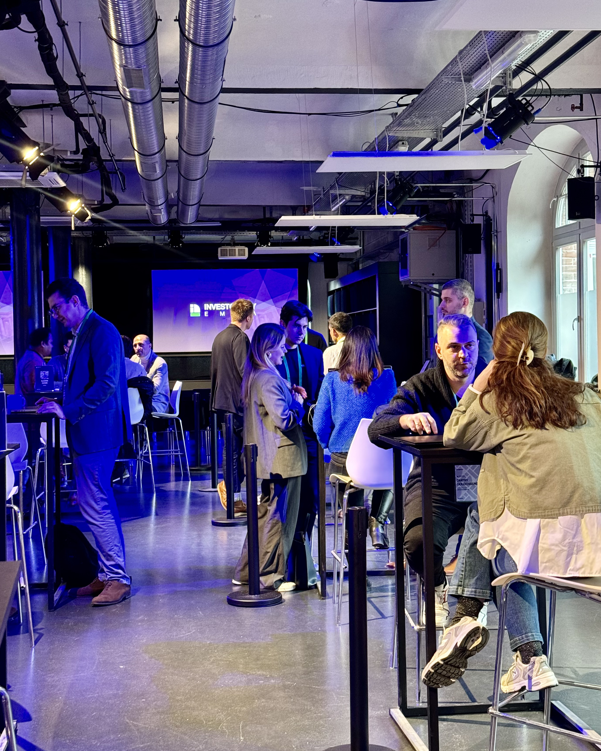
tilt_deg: +0.4
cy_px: 374
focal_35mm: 51
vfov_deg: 36.7
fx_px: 1134
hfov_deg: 29.7
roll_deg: -0.4
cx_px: 297
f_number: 1.78
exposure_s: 1/37
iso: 500
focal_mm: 6.76
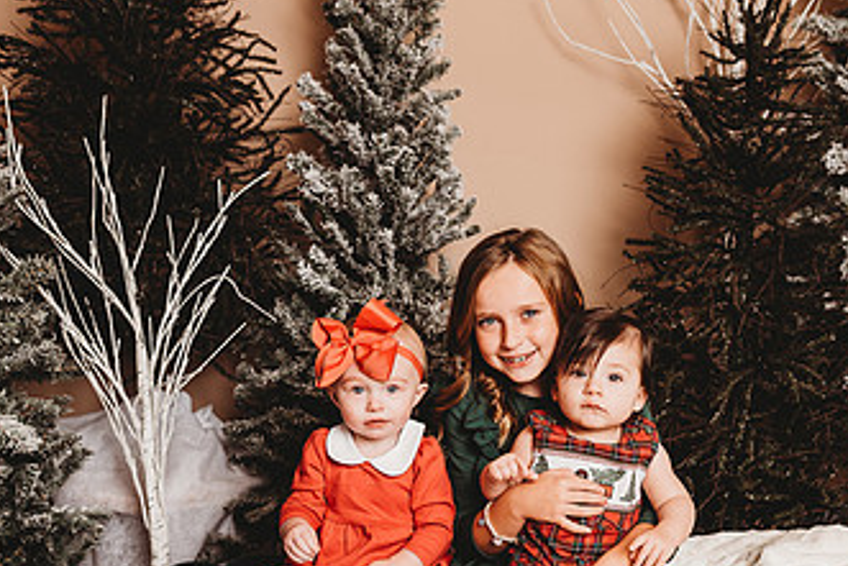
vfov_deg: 31.6
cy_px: 396
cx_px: 502
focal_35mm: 42
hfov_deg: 46.2
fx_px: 990
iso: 100
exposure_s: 1/160
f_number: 3.2
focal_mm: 24
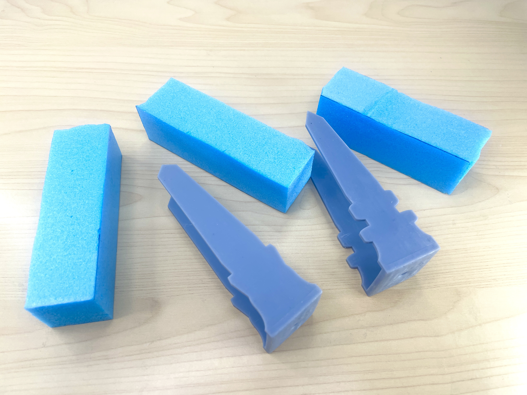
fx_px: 396
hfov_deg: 67.3
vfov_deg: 53.1
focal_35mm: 26
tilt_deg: -57.9
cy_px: 198
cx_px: 264
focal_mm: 4.2
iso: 40
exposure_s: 1/121
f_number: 1.6
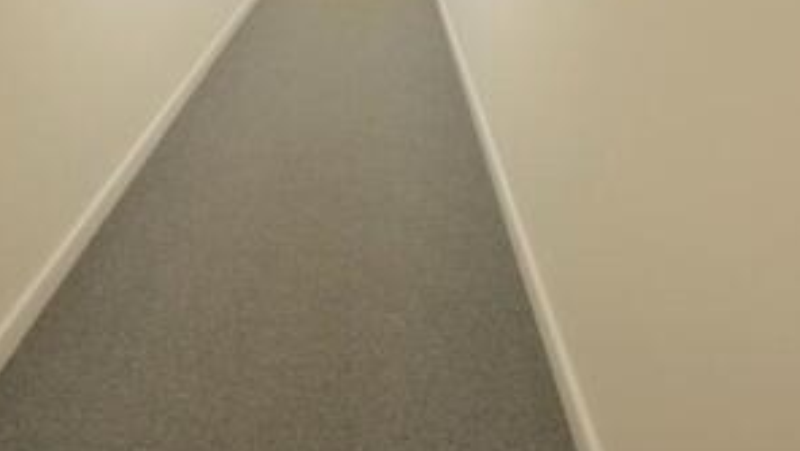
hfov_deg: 64.2
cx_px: 370
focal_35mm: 30
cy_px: -50
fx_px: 637
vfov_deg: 33.7
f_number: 4
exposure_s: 1/60
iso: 400
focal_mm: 7
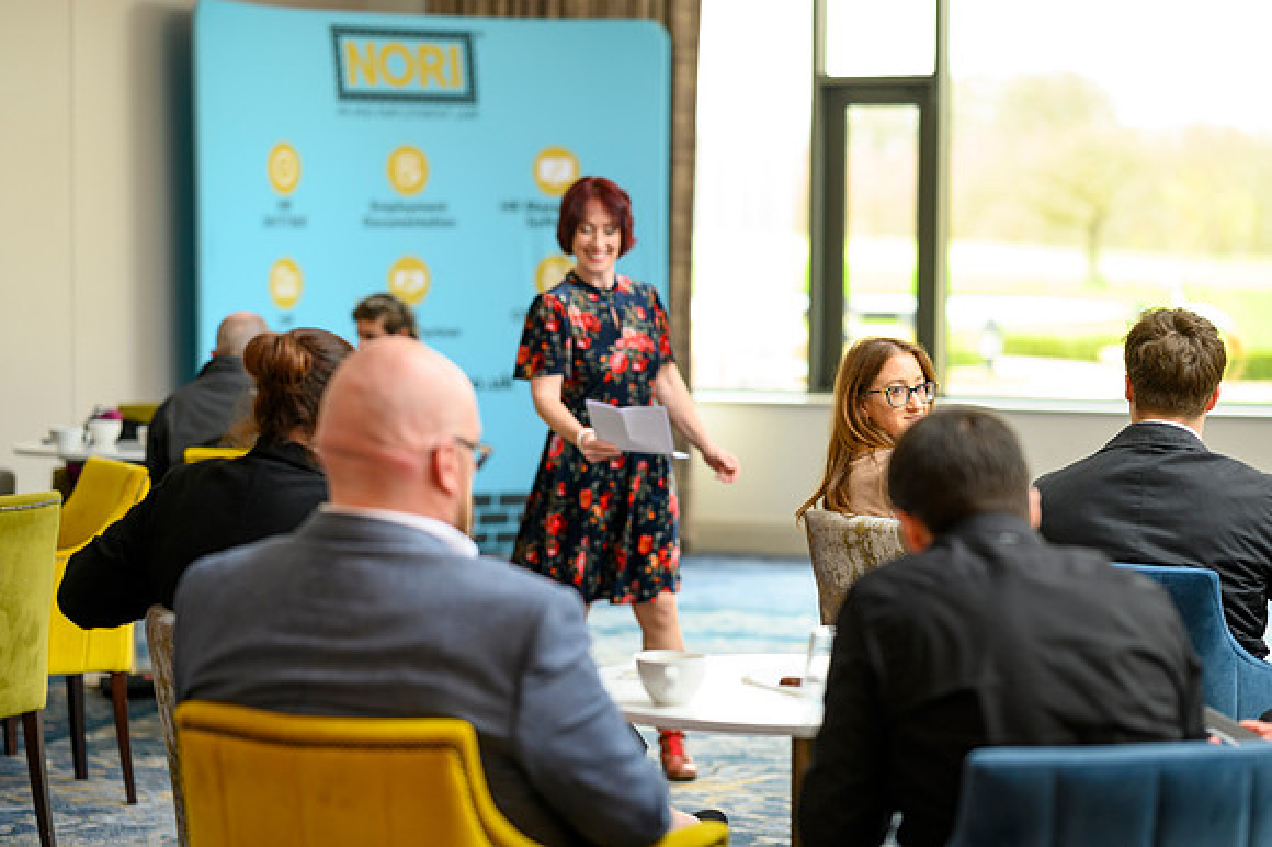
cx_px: 636
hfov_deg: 23.3
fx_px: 3083
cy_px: 424
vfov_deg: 15.6
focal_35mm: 87
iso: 640
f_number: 2.2
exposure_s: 1/200
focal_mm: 85
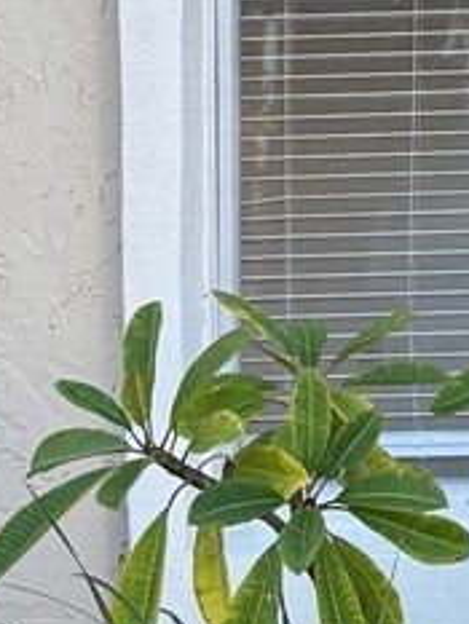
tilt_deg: +3.8
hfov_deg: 8.7
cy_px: -110
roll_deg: +1.3
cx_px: 799
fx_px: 2978
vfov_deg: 11.7
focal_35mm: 165
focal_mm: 6.76
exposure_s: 1/796
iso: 100
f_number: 1.78
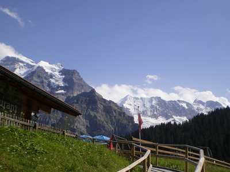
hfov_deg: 49.0
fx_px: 252
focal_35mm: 38
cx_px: 115
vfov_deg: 37.7
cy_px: 86
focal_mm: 6.3
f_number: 4.6
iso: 64
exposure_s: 1/500
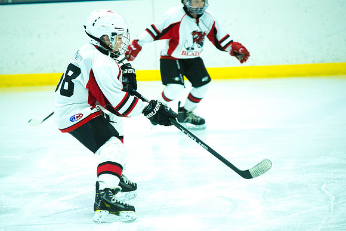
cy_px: 124
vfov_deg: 5.8
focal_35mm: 236
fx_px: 2267
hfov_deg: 8.7
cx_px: 169
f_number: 5.6
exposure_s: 1/1000
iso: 6400
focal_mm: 220
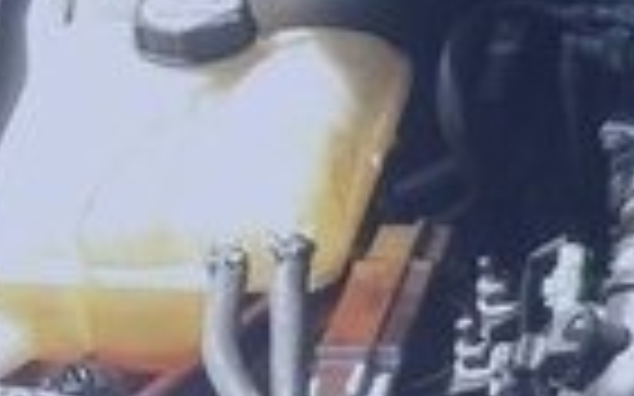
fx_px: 2401
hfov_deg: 13.3
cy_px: 362
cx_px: 1201
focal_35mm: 139
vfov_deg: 9.4
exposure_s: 1/316
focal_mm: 3.7
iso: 40
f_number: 1.9
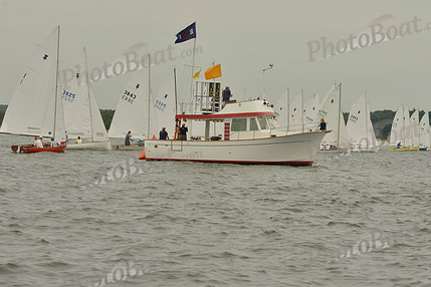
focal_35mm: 115
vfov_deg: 11.9
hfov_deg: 17.8
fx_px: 1377
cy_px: 102
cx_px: 255
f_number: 10
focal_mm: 85
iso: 400
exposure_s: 1/1250
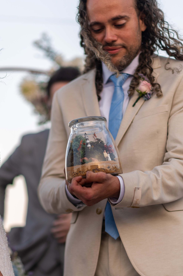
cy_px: 167
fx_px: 855
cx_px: 70
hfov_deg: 12.2
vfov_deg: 18.3
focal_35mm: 112
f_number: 1.8
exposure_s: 1/1250
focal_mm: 85
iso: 125
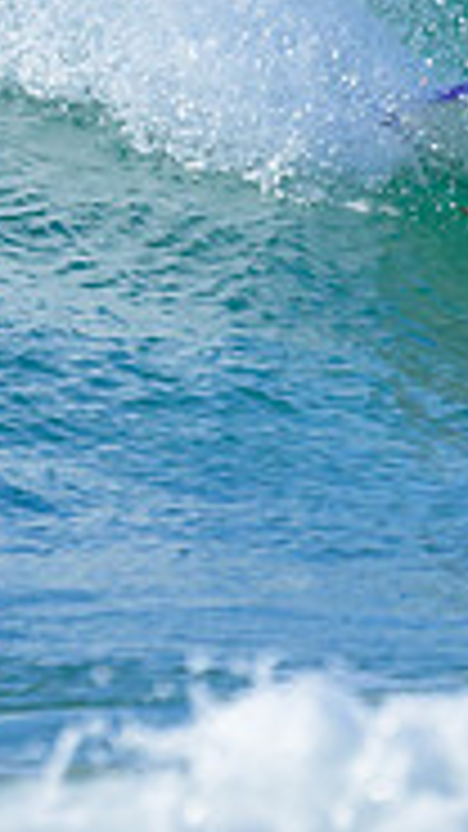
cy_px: -53
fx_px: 79435
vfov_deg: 0.6
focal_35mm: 3599
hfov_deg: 0.3
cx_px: 666
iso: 280
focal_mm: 800
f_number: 6.3
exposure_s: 1/2000
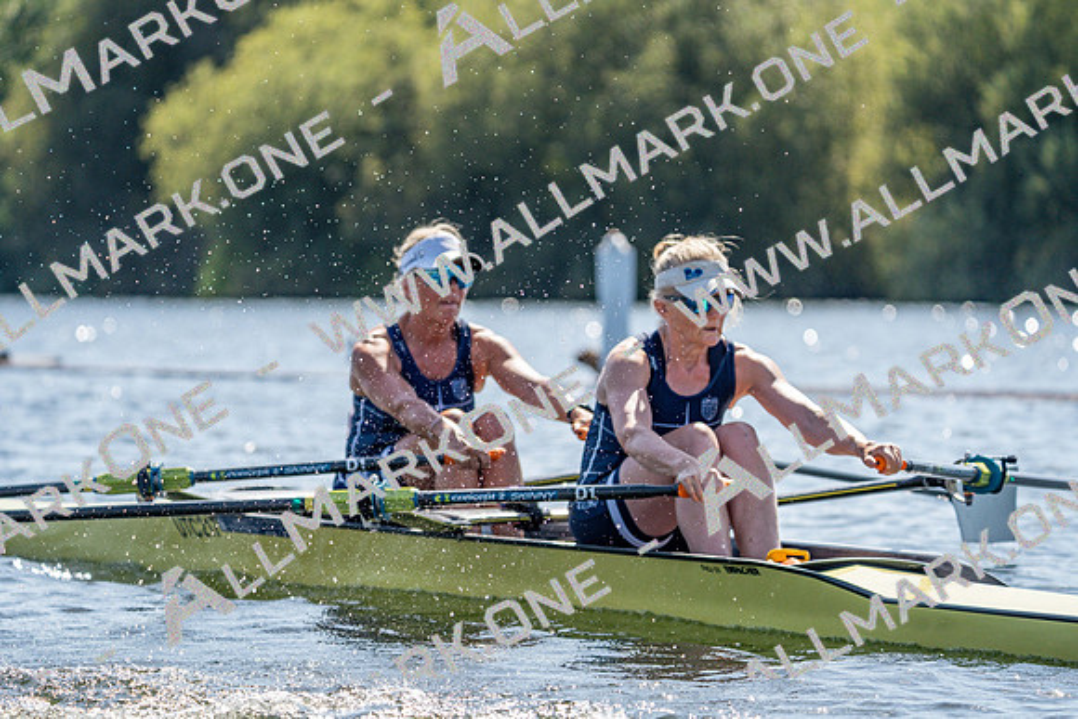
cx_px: 539
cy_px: 360
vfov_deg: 5.7
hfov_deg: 8.5
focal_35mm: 243
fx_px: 7278
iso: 400
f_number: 5.6
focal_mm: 243
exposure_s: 1/2000
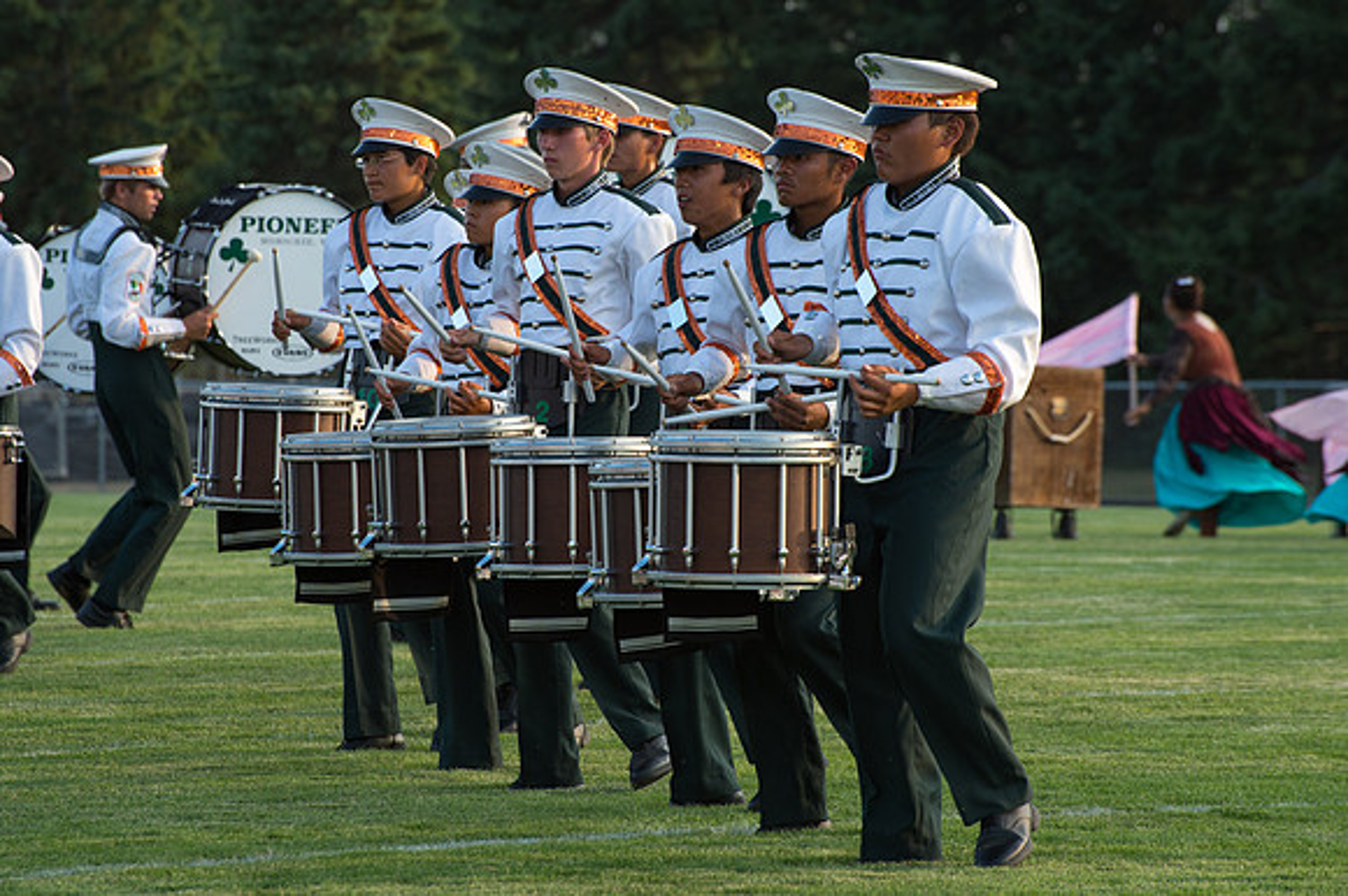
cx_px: 660
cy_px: 398
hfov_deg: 7.6
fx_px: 10199
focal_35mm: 273
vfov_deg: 5.0
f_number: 9
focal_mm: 240
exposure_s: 1/320
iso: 640
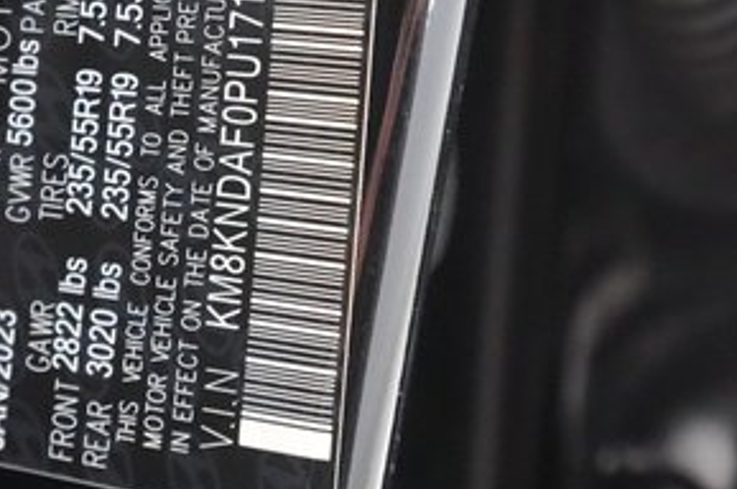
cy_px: 43
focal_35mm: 62
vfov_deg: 21.4
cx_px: 120
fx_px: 1268
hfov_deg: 31.4
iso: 25600
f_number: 4.5
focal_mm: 28
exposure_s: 1/100
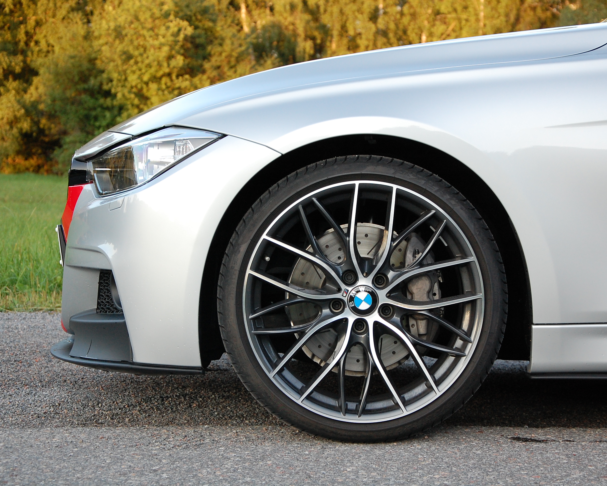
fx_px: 1527
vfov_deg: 18.1
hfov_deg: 22.5
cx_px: 337
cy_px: 243
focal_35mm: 85
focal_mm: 50
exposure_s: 1/200
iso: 800
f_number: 5
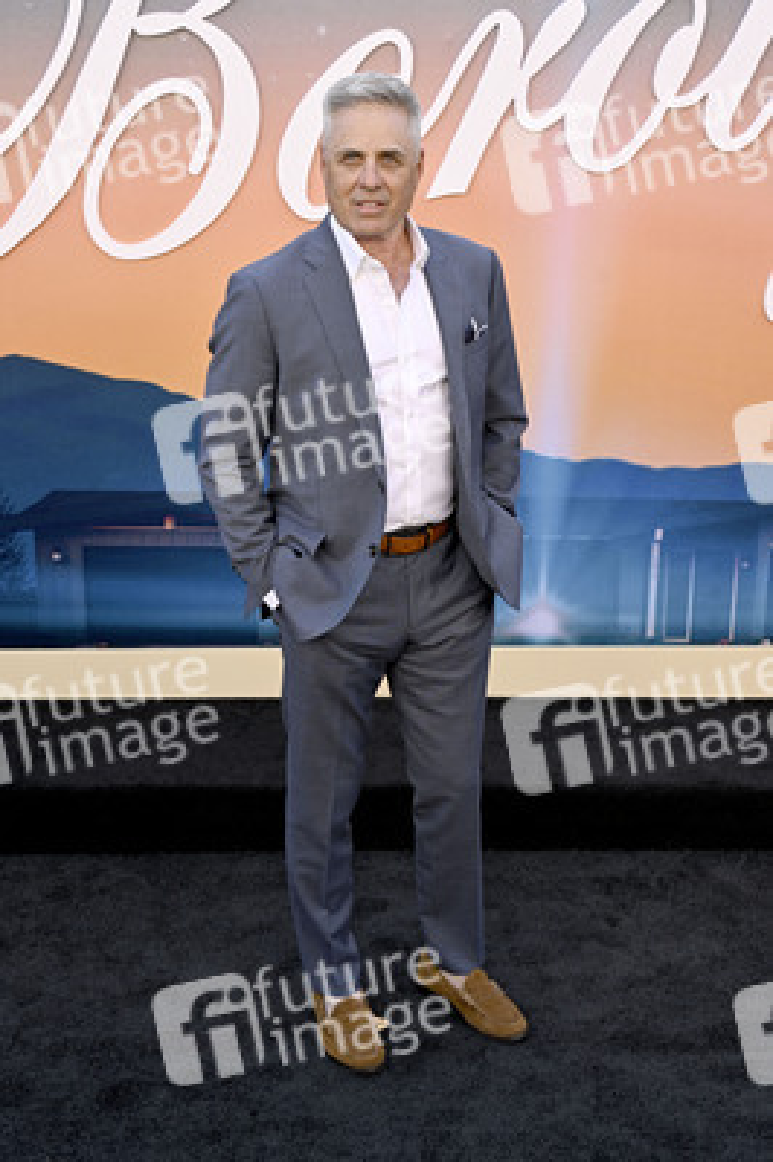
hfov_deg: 29.2
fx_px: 1484
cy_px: 581
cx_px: 386
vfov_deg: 42.8
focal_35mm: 46
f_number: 7.1
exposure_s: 1/320
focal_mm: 46
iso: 500
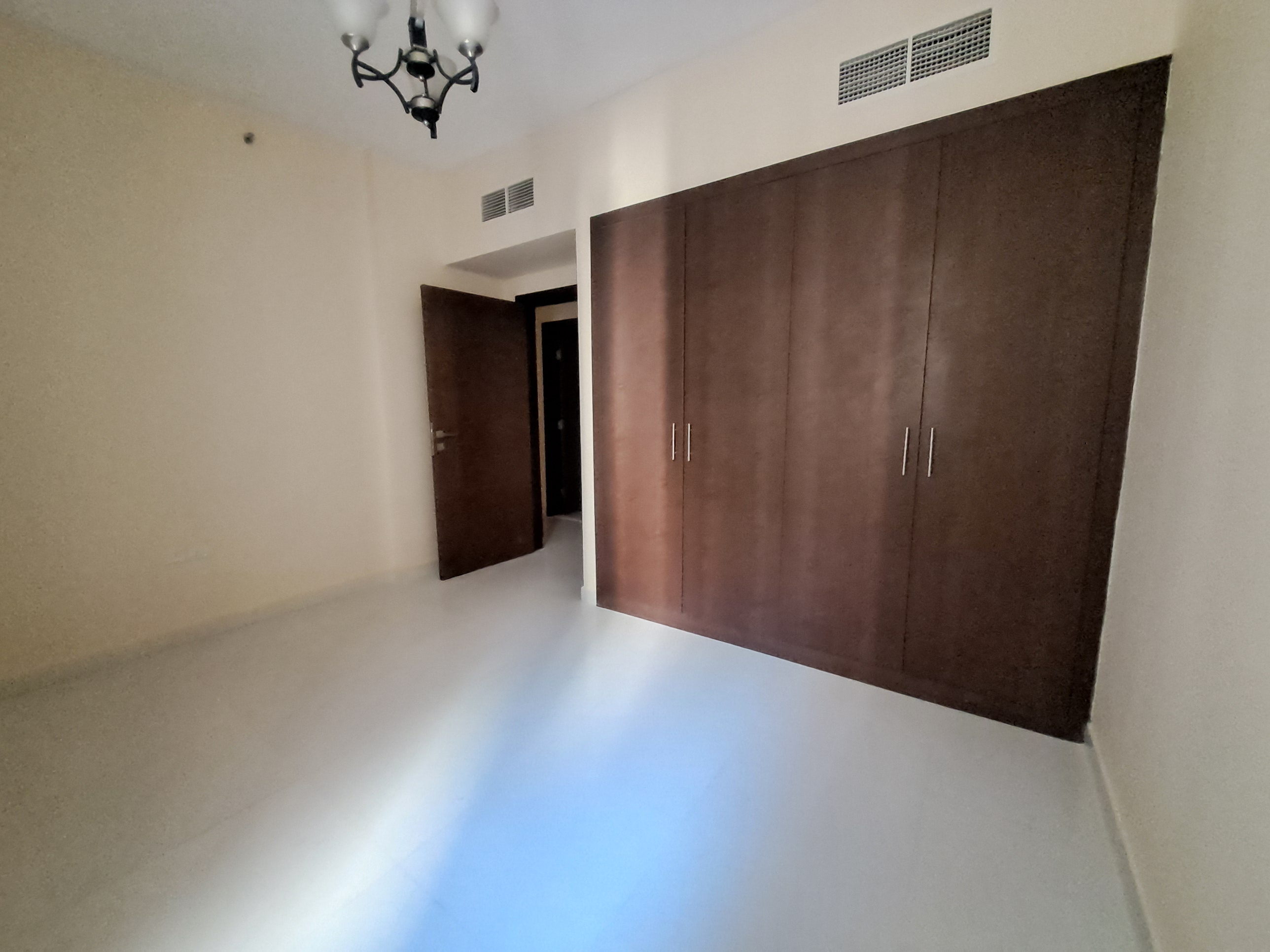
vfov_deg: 89.9
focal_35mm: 13
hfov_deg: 106.2
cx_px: 635
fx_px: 477
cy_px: 476
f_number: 2.2
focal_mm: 1.13
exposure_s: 1/25
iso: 400
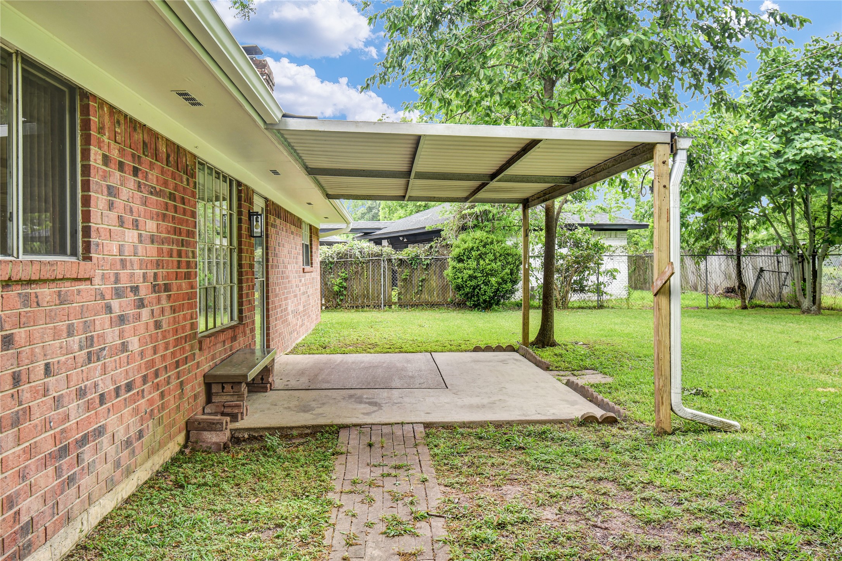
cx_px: 421
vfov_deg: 43.6
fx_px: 701
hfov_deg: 61.9
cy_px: 280
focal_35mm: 30
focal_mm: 20
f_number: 7.1
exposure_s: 1/50
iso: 100
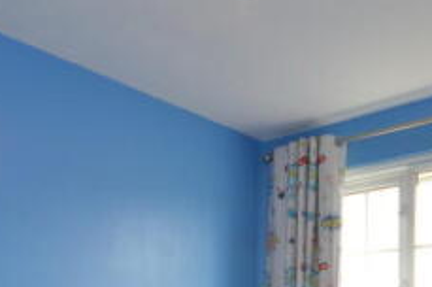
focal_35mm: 43
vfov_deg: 27.7
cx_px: 153
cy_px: 336
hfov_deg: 45.0
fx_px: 515
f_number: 4.5
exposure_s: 1/80
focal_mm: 10
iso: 400
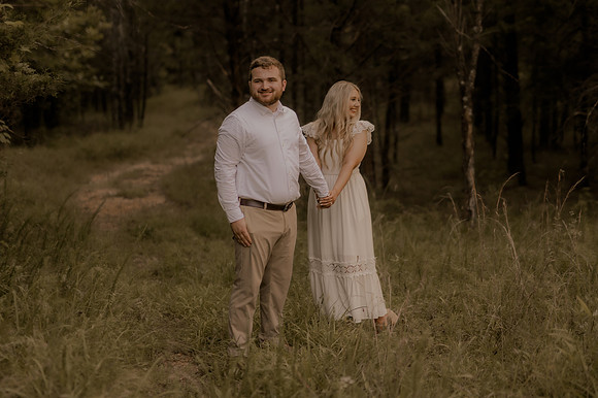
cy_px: 199
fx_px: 1245
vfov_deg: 18.2
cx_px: 299
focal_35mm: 75
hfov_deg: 27.0
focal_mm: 50
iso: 200
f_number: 2.2
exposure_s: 1/320
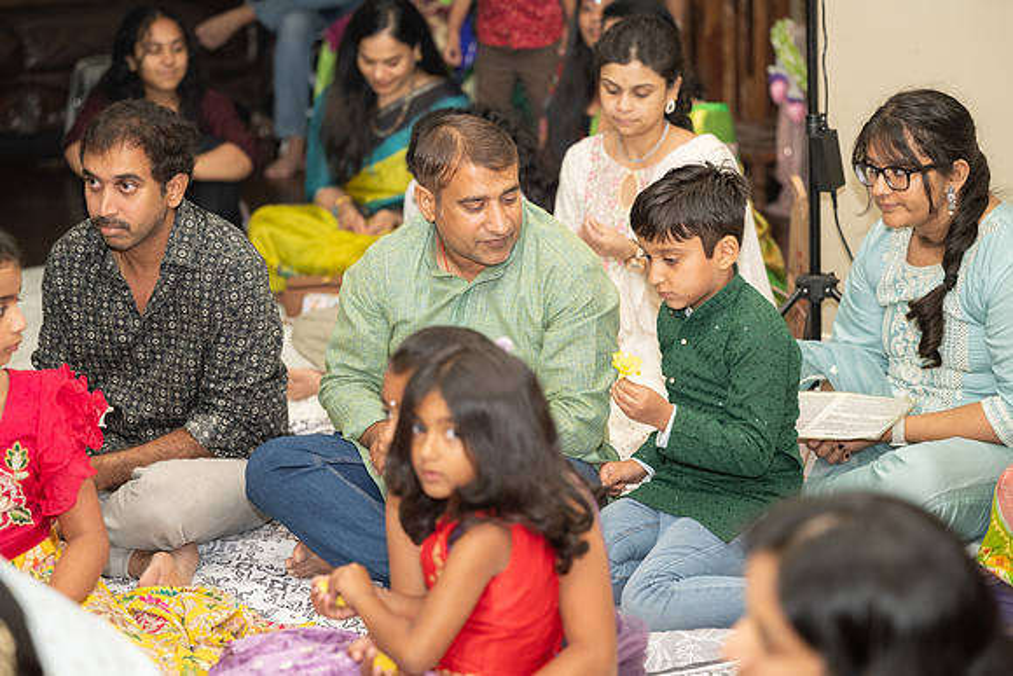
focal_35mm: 92
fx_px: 2603
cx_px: 506
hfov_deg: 22.0
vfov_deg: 14.8
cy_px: 338
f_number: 2.8
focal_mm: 92
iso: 500
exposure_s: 1/200
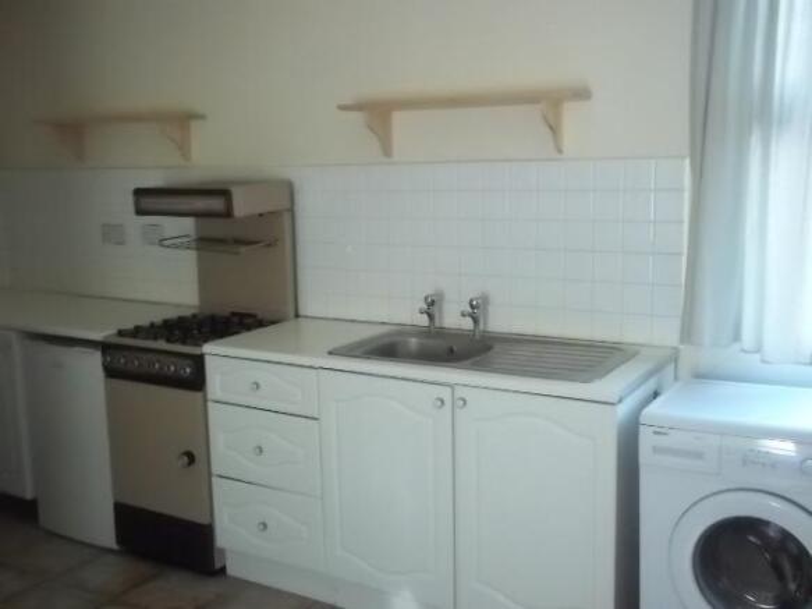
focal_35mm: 36
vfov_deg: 39.6
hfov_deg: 51.4
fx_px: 844
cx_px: 406
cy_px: 304
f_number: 3.1
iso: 414
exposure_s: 1/60
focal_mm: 6.5
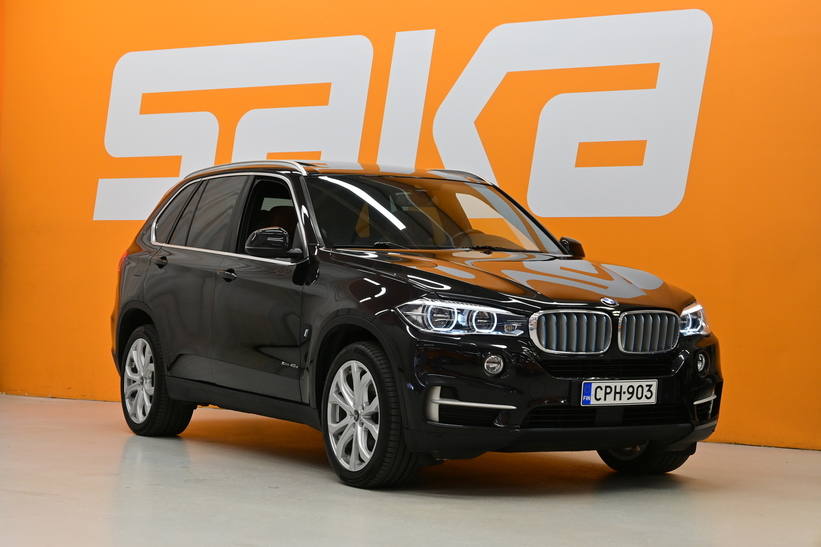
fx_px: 1710
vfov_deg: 18.2
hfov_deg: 27.0
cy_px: 274
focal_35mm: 75
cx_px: 410
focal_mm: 50
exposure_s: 1/100
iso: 800
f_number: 6.3
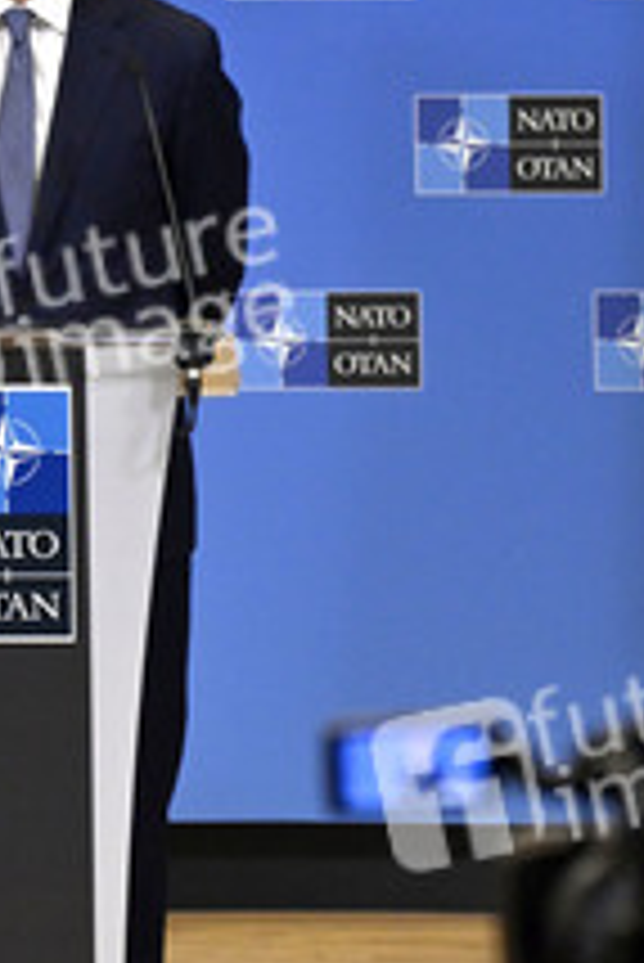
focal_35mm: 364
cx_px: 194
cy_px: 540
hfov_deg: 3.8
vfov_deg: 5.7
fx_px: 9751
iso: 3200
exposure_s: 1/400
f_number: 6
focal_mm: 195
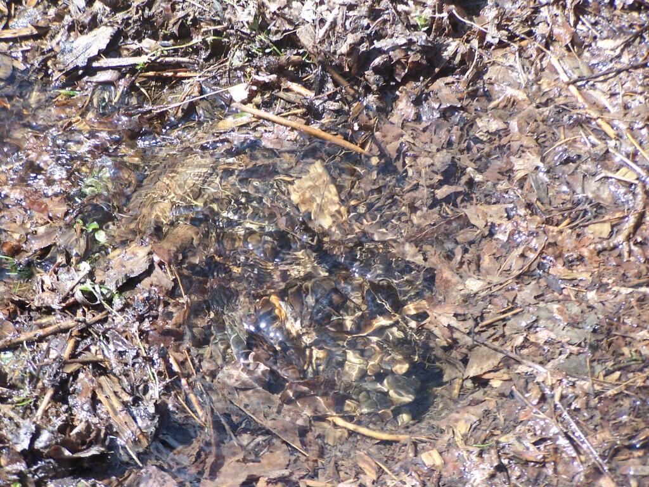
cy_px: 244
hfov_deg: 11.7
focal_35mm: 169
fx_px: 3169
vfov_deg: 8.8
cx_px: 324
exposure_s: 1/200
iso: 80
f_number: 3.2
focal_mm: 28
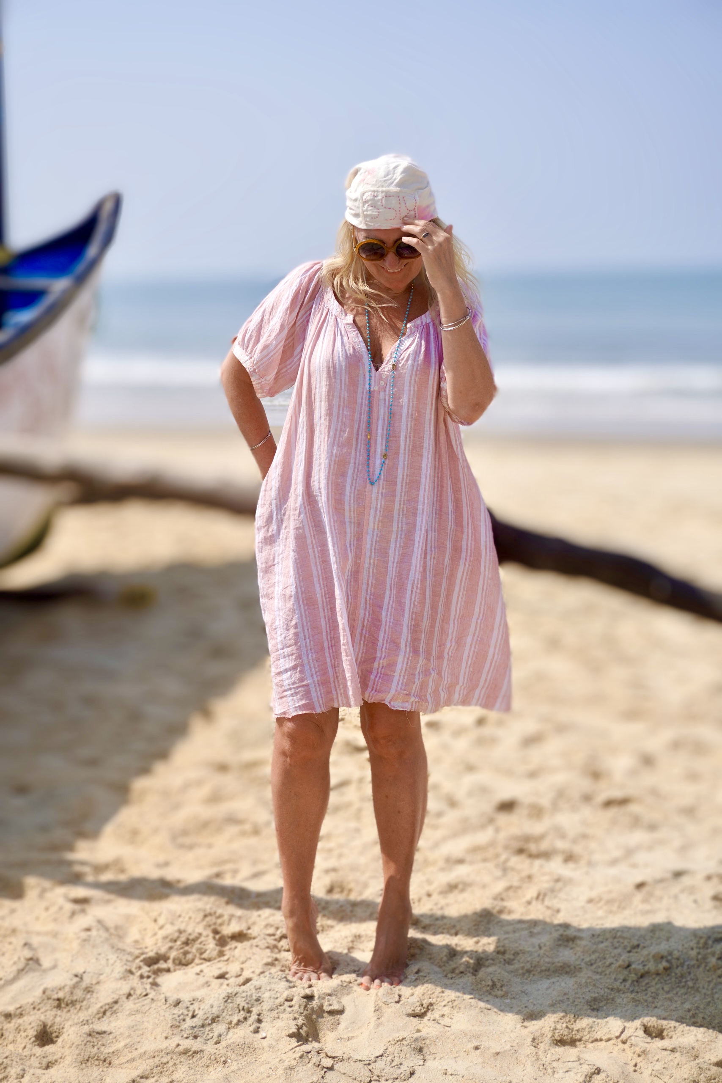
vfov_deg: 36.9
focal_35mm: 54
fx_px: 1624
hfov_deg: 25.1
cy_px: 542
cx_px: 361
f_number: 5.6
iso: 100
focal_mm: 36
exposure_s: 1/1000
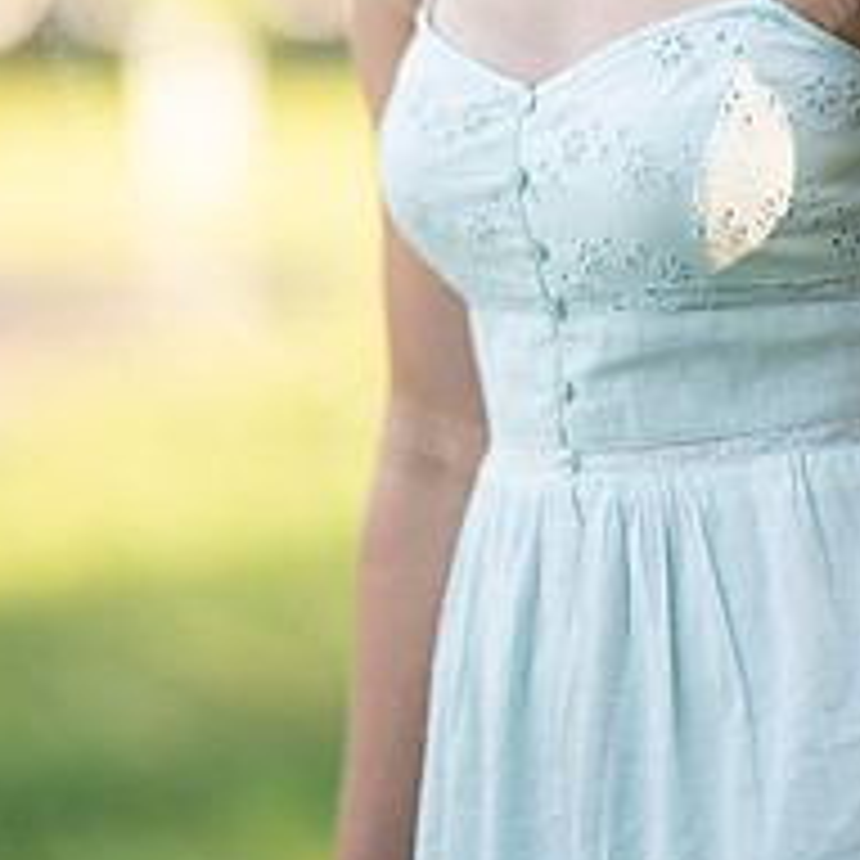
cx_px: 635
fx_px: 4778
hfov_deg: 10.3
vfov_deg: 10.2
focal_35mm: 170
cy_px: -81
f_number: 1.2
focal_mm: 85
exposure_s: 1/1000
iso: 160
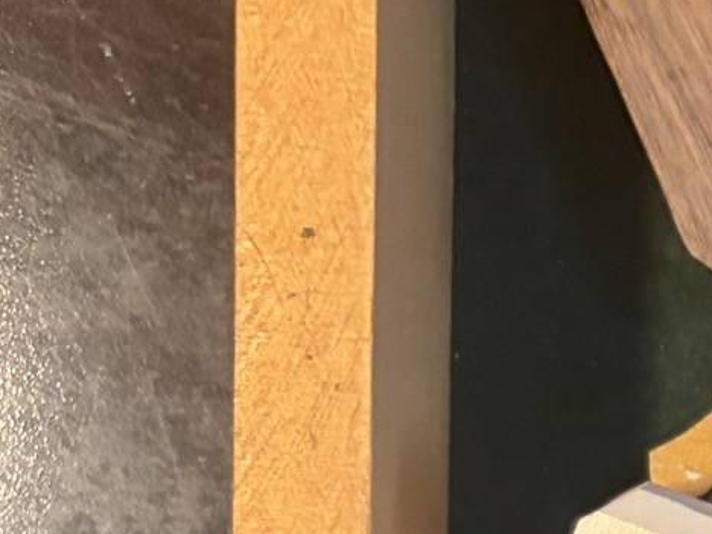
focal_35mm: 111
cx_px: 1328
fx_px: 2283
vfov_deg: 12.7
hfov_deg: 15.1
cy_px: 768
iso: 640
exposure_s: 1/34
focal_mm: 5.96
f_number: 1.6
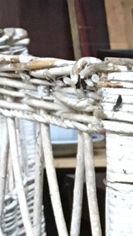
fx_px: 1158
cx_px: 400
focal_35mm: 185
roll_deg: +0.2
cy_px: 460
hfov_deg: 6.1
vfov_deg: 10.7
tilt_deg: -18.3
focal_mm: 4.15
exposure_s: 1/33
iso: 160
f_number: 2.2
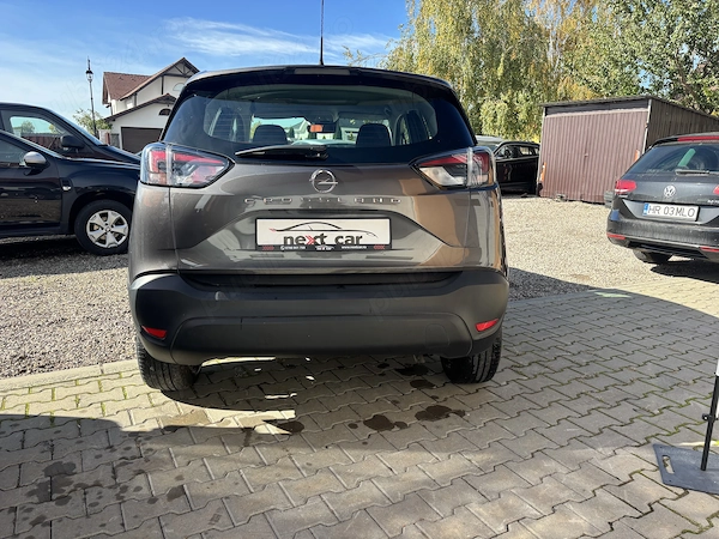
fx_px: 540
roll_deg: -1.3
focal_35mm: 26
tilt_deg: -12.8
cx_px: 360
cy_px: 270
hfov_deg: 67.3
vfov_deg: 53.1
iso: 50
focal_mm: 5.96
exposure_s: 1/1007
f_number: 1.6
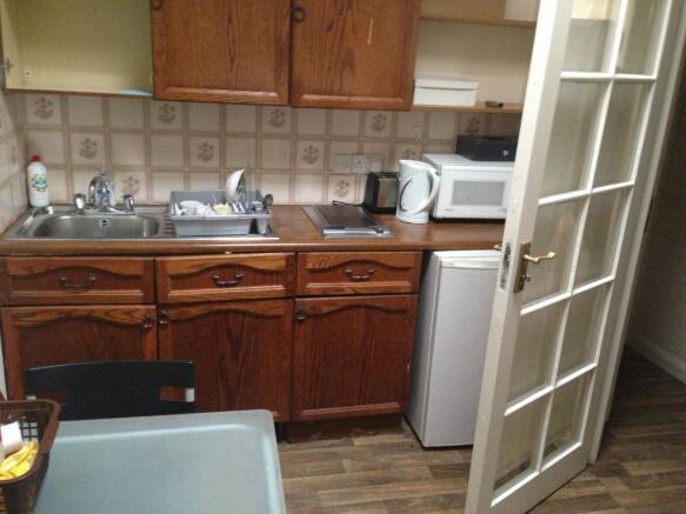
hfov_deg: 55.4
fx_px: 654
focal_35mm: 33
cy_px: 257
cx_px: 343
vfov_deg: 42.9
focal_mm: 4.13
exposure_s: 1/17
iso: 400
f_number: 2.4
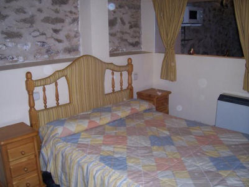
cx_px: 124
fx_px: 245
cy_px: 94
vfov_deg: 41.8
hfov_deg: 54.0
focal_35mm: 34
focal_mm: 5.6
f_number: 2.7
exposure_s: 1/60
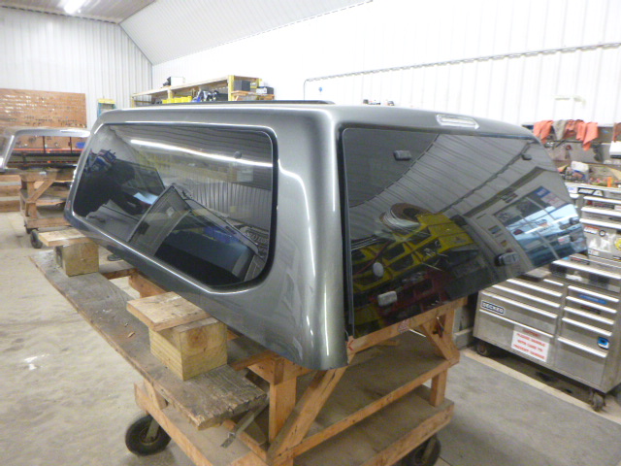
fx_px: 448
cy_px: 233
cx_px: 310
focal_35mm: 25
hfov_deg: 69.4
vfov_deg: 54.9
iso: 500
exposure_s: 1/15
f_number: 3.9
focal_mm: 4.5
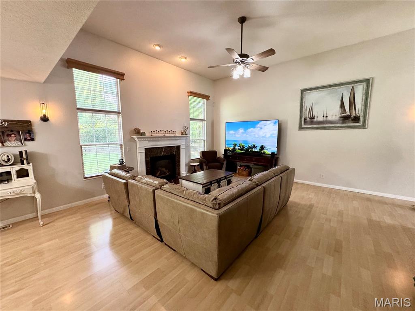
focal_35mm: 14
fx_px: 168
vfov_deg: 85.7
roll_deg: +0.2
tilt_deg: -5.6
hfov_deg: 102.1
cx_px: 208
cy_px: 156
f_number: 2.2
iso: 250
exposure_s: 1/120
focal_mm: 2.22
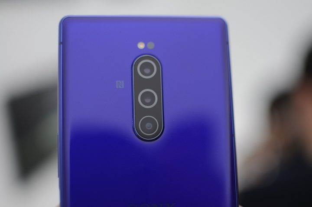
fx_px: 454
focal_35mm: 52
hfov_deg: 37.9
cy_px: 104
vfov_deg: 25.6
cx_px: 156
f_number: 1.8
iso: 160
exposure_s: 1/160
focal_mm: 35
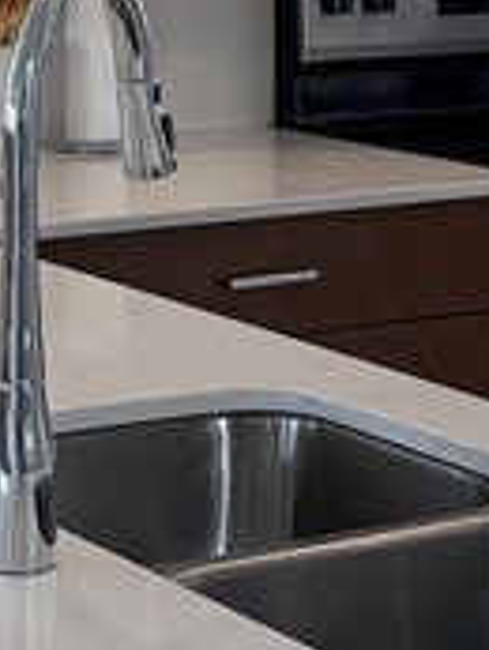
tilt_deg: -0.1
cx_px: 177
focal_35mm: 142
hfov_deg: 10.5
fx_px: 2671
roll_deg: -1.0
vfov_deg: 13.3
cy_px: -222
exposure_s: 1/180
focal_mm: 6.76
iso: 200
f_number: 1.78
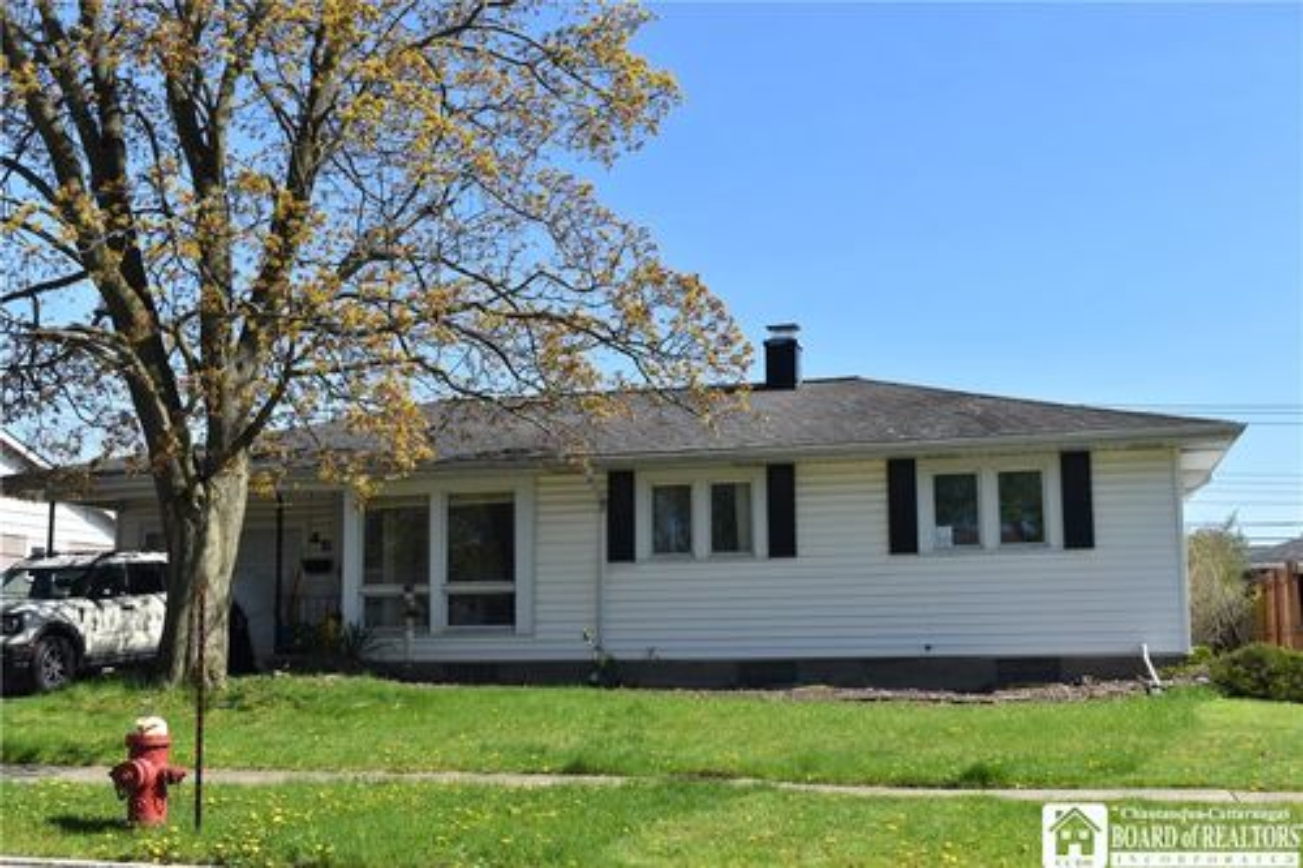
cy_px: 434
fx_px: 1520
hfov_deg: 46.4
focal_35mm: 42
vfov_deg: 31.9
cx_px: 652
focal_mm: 28
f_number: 8
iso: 110
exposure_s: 1/250
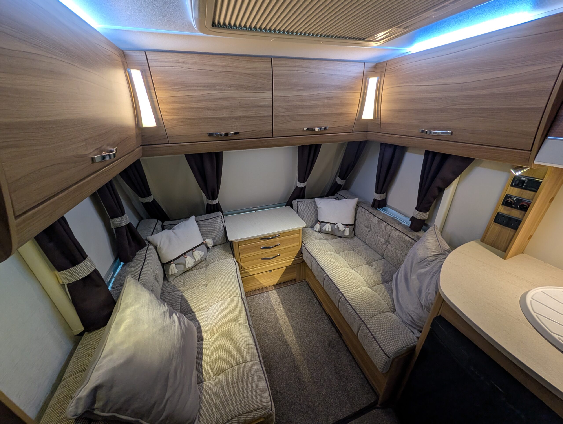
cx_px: 282
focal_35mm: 12
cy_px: 212
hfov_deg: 110.5
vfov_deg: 94.6
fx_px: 195
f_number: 1.7
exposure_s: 1/29.7
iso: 64
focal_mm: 2.02
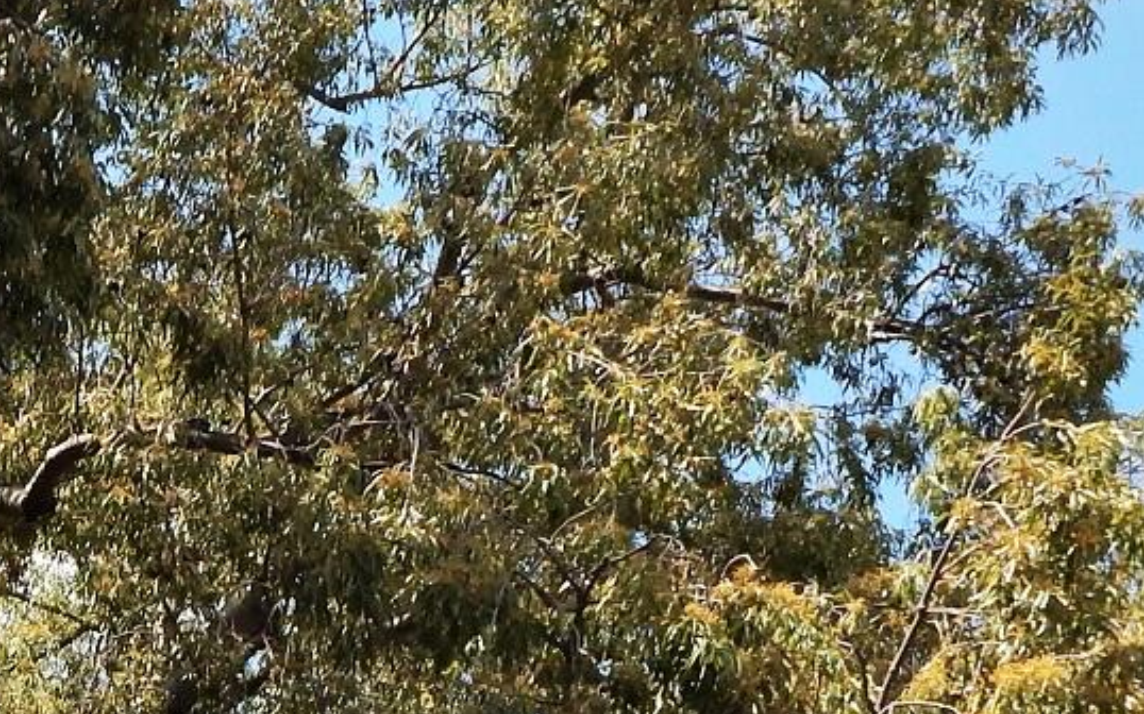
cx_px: 74
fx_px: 2712
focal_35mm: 87
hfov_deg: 23.1
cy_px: 795
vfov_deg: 14.6
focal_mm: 4
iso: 125
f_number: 3
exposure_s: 1/1000
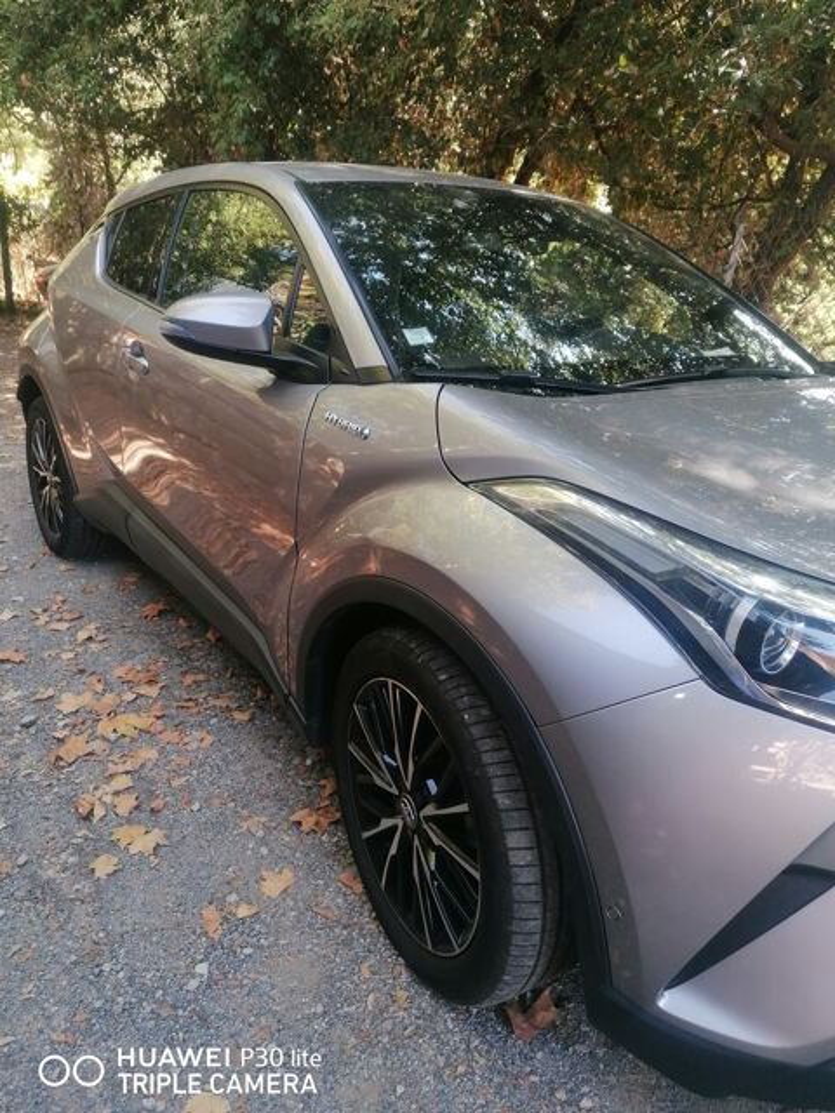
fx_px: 868
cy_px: 556
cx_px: 418
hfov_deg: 51.4
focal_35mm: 27
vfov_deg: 65.3
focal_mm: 4.75
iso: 64
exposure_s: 1/100
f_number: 1.8
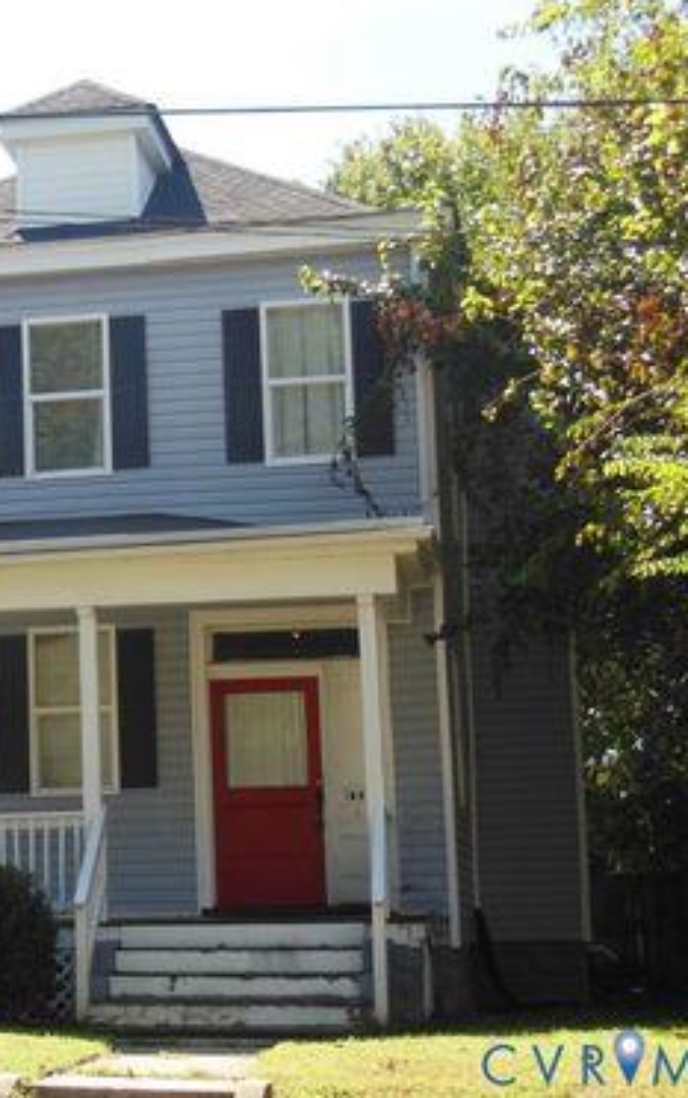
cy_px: 550
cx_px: 38
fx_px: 2217
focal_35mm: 74
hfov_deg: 17.3
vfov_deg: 27.8
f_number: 4.7
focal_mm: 9.3
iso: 125
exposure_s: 1/250
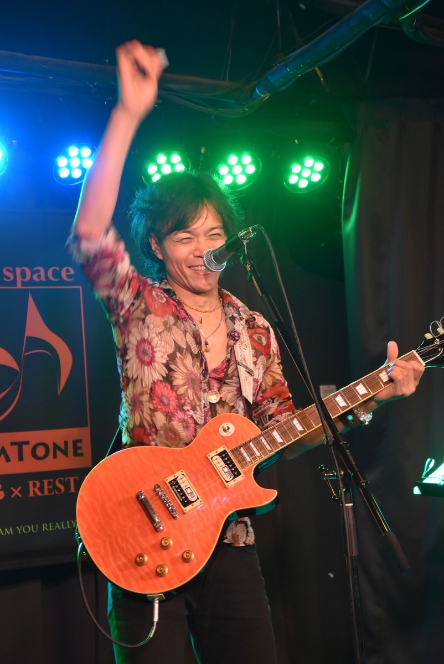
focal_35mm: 78
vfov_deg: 26.0
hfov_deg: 17.5
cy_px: 332
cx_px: 222
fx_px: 1440
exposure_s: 1/60
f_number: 5
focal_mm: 52
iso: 1800
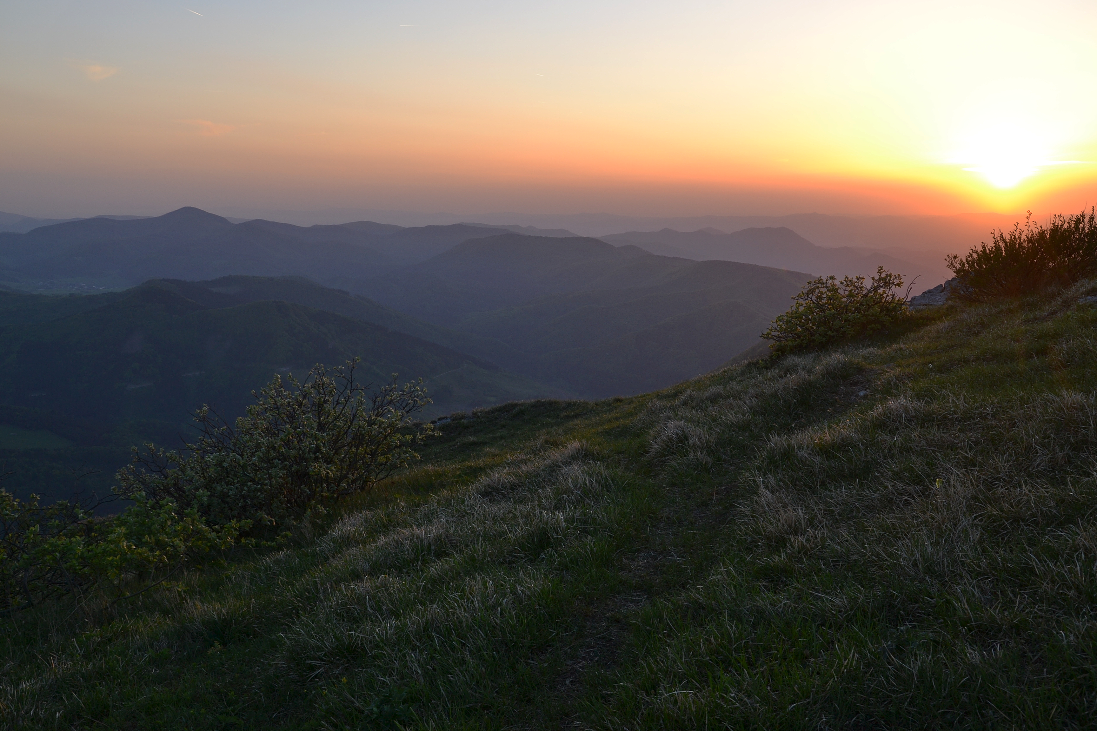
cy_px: 366
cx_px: 548
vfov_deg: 34.2
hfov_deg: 49.6
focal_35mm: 39
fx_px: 1188
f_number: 7.1
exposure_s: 1/60
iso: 100
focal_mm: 26
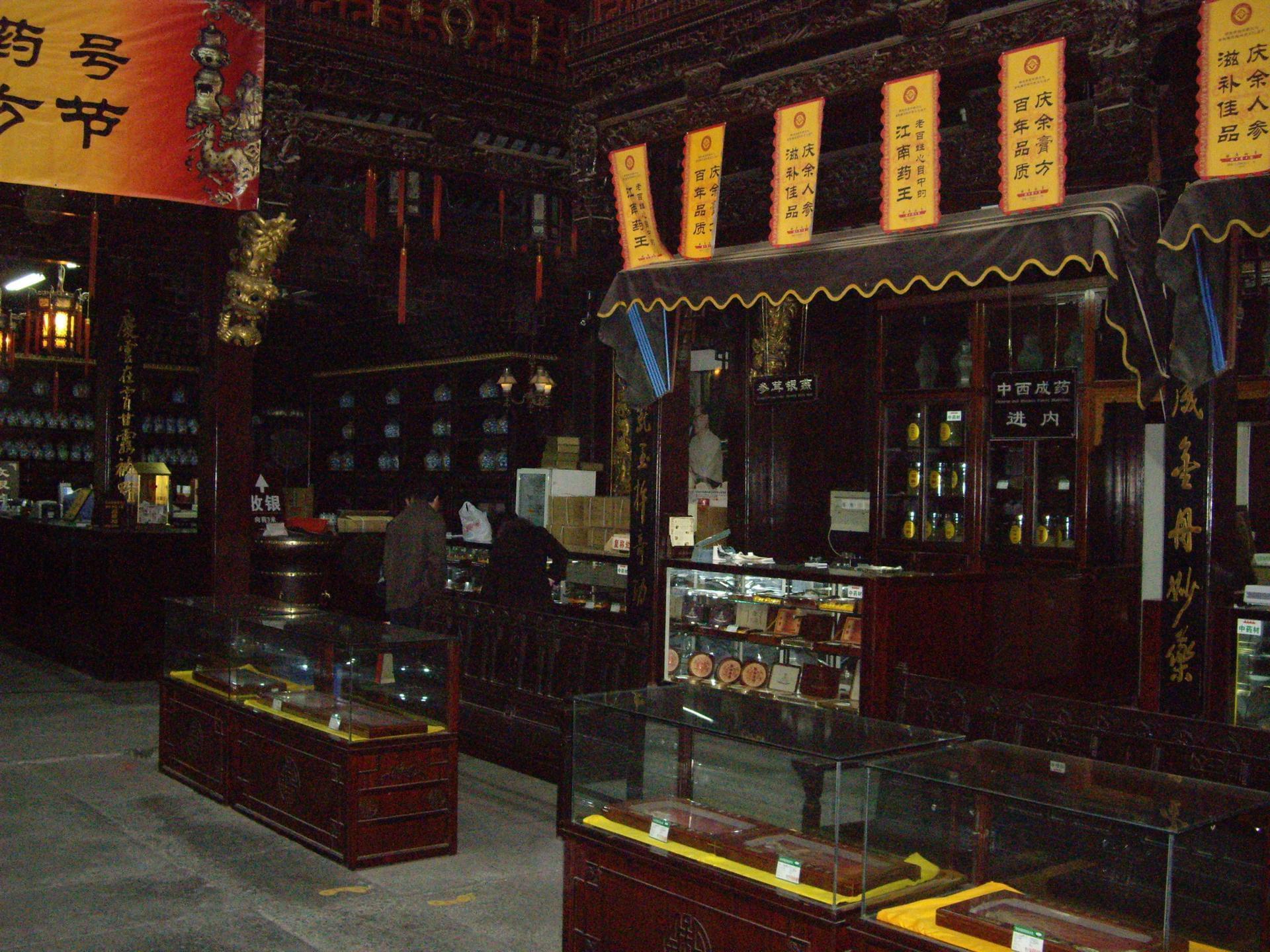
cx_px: 635
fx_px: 1394
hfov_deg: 49.0
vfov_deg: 37.7
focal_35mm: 38
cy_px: 476
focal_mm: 7.9
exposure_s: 1/40
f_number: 2.8
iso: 800
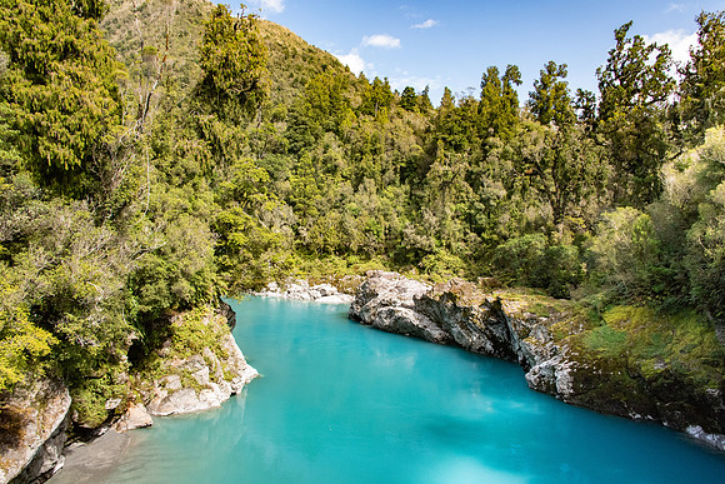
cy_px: 242
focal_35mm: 28
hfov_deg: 65.5
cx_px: 362
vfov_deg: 46.4
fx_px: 564
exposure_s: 1/200
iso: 2000
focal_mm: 28
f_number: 13
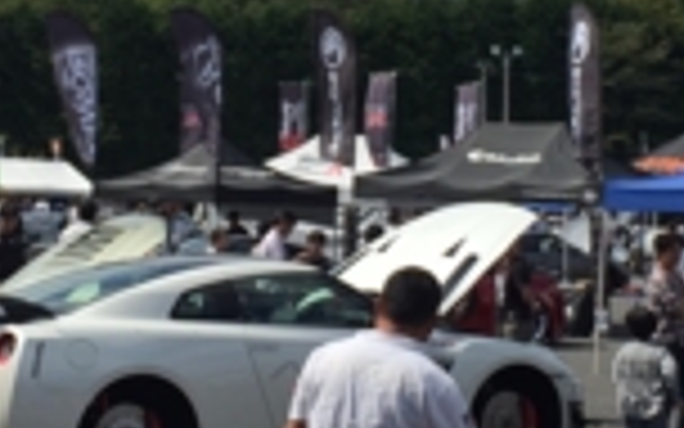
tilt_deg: +4.0
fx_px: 1883
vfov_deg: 12.9
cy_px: 83
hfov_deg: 20.6
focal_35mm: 101
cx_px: 306
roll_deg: -3.2
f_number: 2.2
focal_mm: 4.15
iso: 32
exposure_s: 1/3049
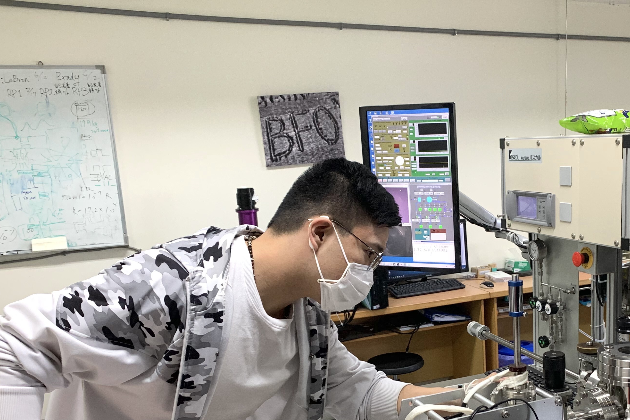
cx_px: 448
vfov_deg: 31.5
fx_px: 735
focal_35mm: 42
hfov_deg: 45.3
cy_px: 297
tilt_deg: -10.3
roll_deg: +1.7
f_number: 1.8
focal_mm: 4.25
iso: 100
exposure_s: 1/60
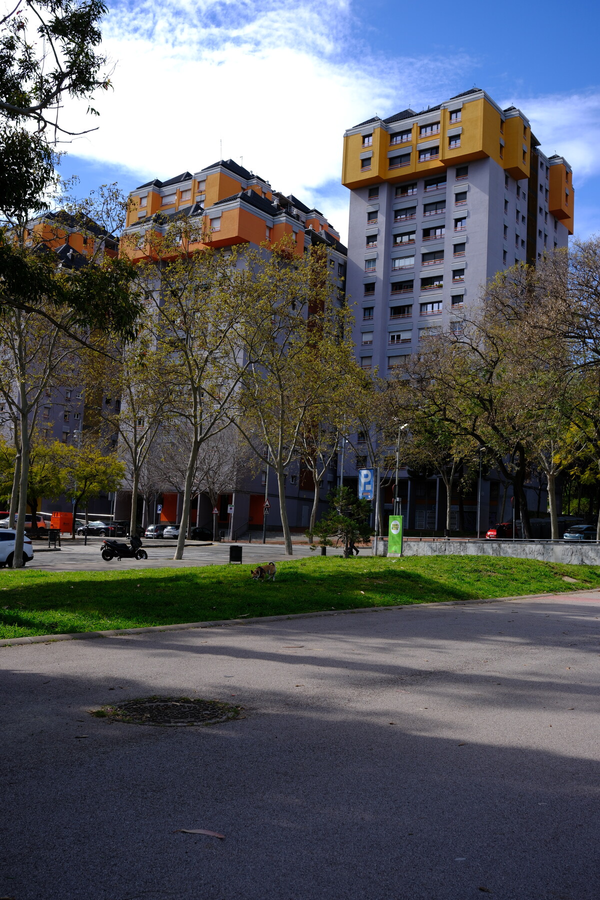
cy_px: 450
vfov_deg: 54.4
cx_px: 300
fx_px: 875
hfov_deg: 37.9
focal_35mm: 35
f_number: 5.6
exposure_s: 1/250
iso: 64
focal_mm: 23
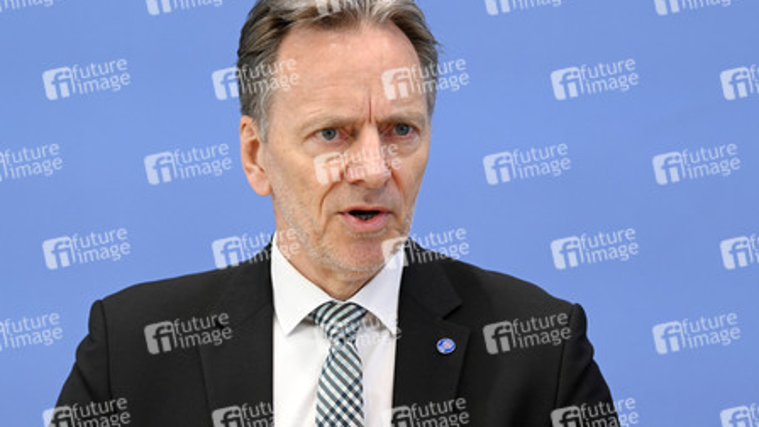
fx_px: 2757
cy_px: 207
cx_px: 380
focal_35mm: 137
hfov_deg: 15.7
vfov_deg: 8.9
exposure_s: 1/640
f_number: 5.6
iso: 4000
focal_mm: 130
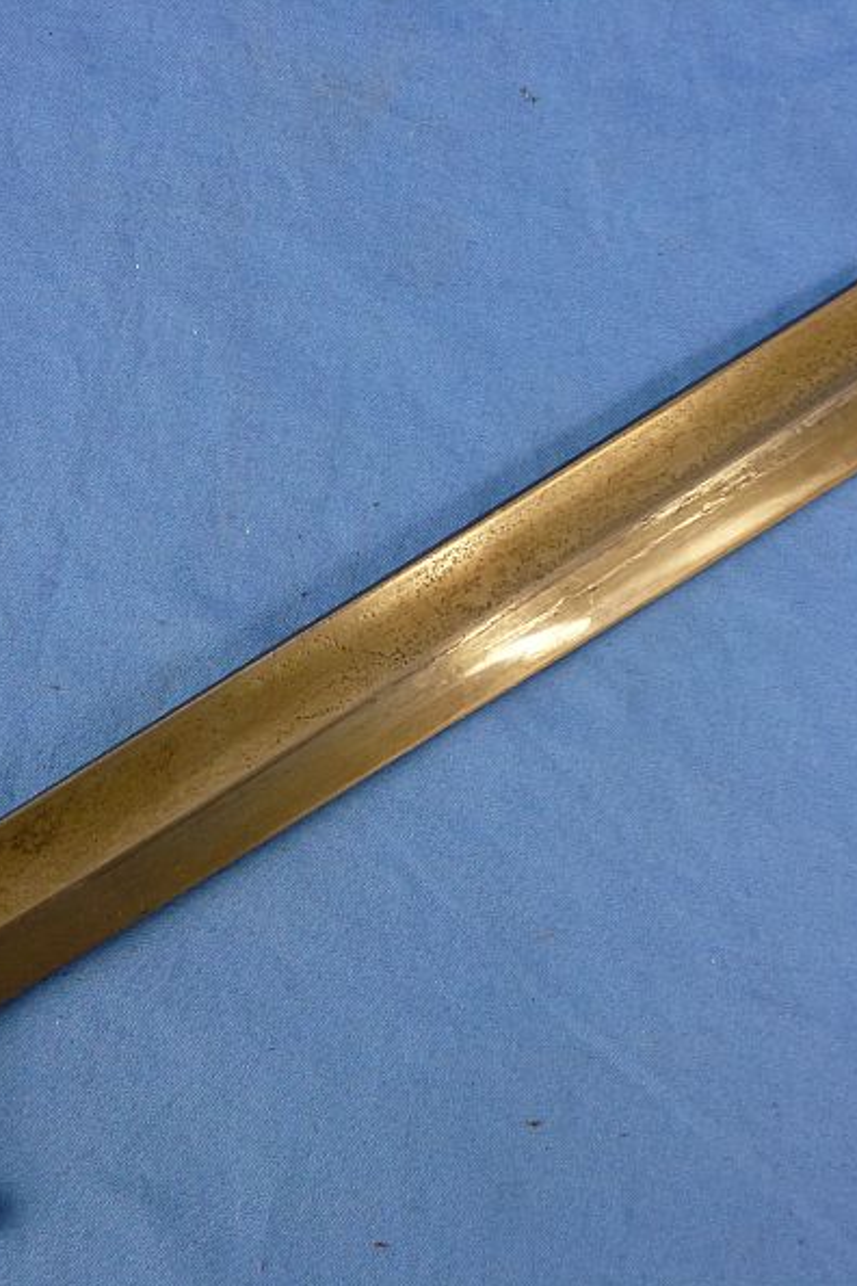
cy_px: 643
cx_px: 554
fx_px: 1500
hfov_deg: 31.7
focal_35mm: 42
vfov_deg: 46.4
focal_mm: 5.4
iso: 250
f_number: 3.5
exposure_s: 1/60
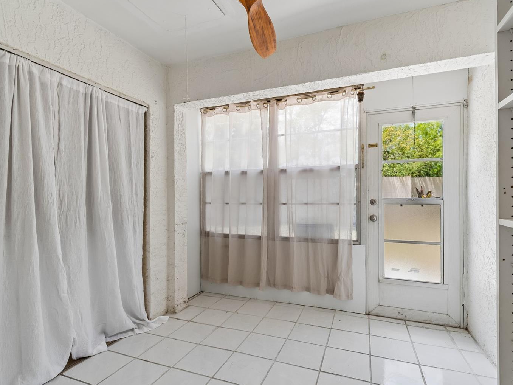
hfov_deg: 91.0
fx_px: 252
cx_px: 257
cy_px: 191
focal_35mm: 17
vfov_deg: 74.7
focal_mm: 10
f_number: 7.1
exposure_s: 1/60
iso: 100
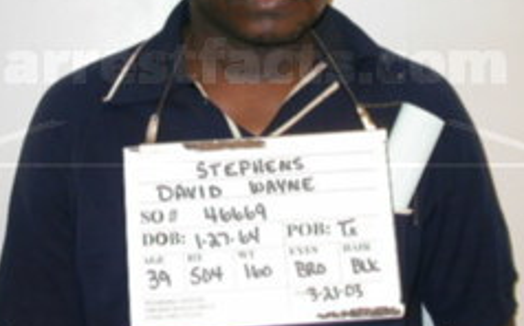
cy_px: 58
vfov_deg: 13.4
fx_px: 1383
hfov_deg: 21.4
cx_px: 254
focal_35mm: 97
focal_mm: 13.1
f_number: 3.1
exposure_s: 1/60.3
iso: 100
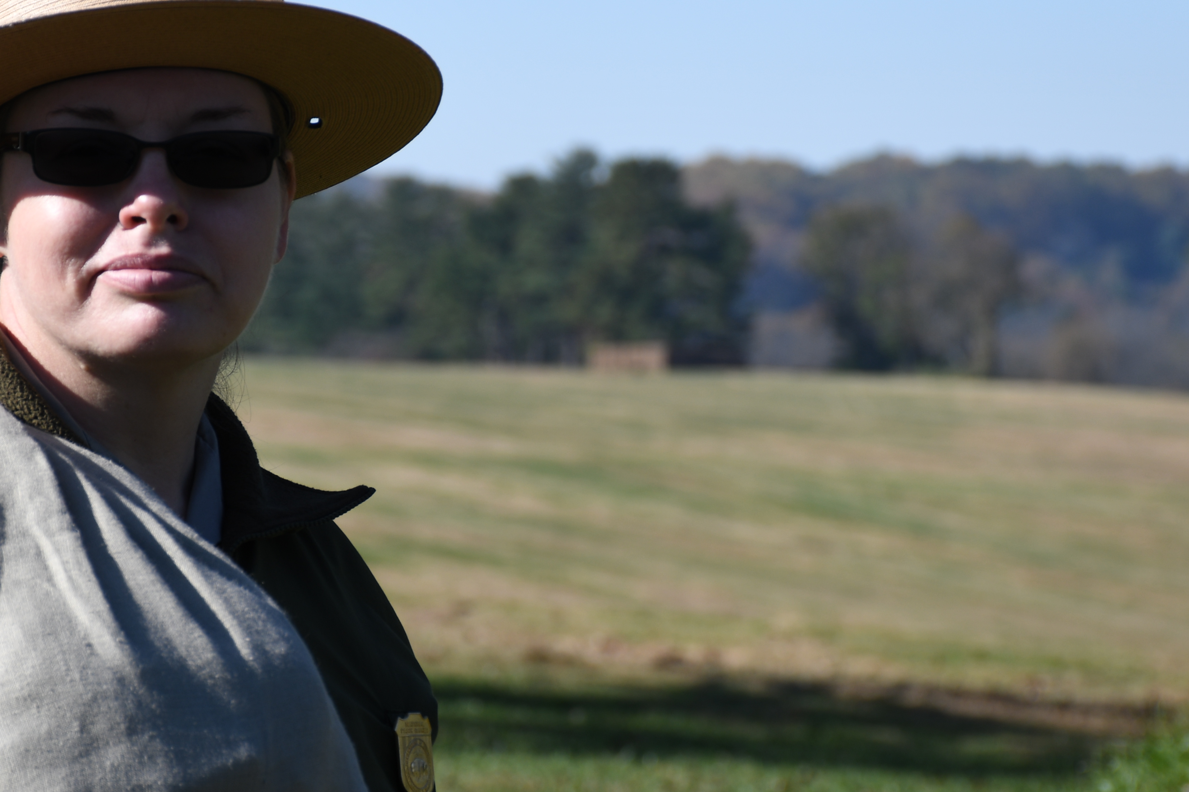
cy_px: 436
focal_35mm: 202
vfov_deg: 6.8
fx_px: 6671
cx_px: 482
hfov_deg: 10.2
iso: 100
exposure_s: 1/200
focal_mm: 80
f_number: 8
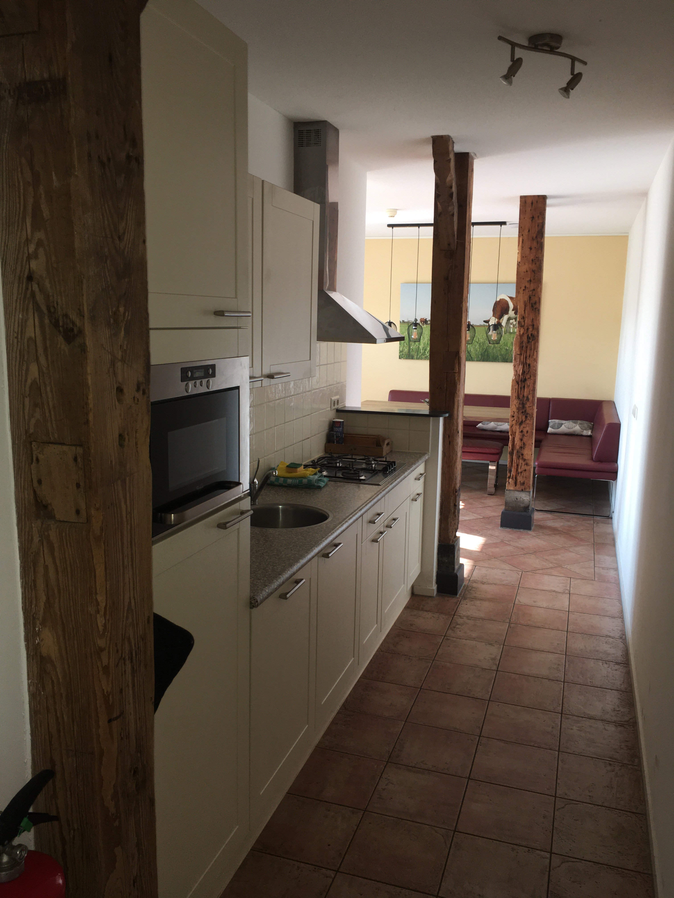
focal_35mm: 29
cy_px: 449
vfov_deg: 61.7
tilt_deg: -10.7
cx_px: 337
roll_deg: -1.3
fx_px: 753
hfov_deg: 48.2
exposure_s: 1/33
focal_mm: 4.15
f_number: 2.2
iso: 32
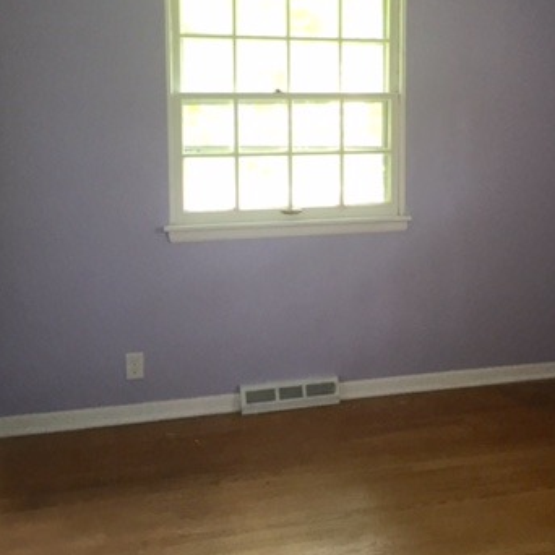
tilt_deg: -3.6
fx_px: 871
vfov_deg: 35.0
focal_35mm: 48
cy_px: 179
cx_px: 414
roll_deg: +0.8
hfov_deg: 34.6
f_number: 2.2
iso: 50
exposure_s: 1/30
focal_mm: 4.15
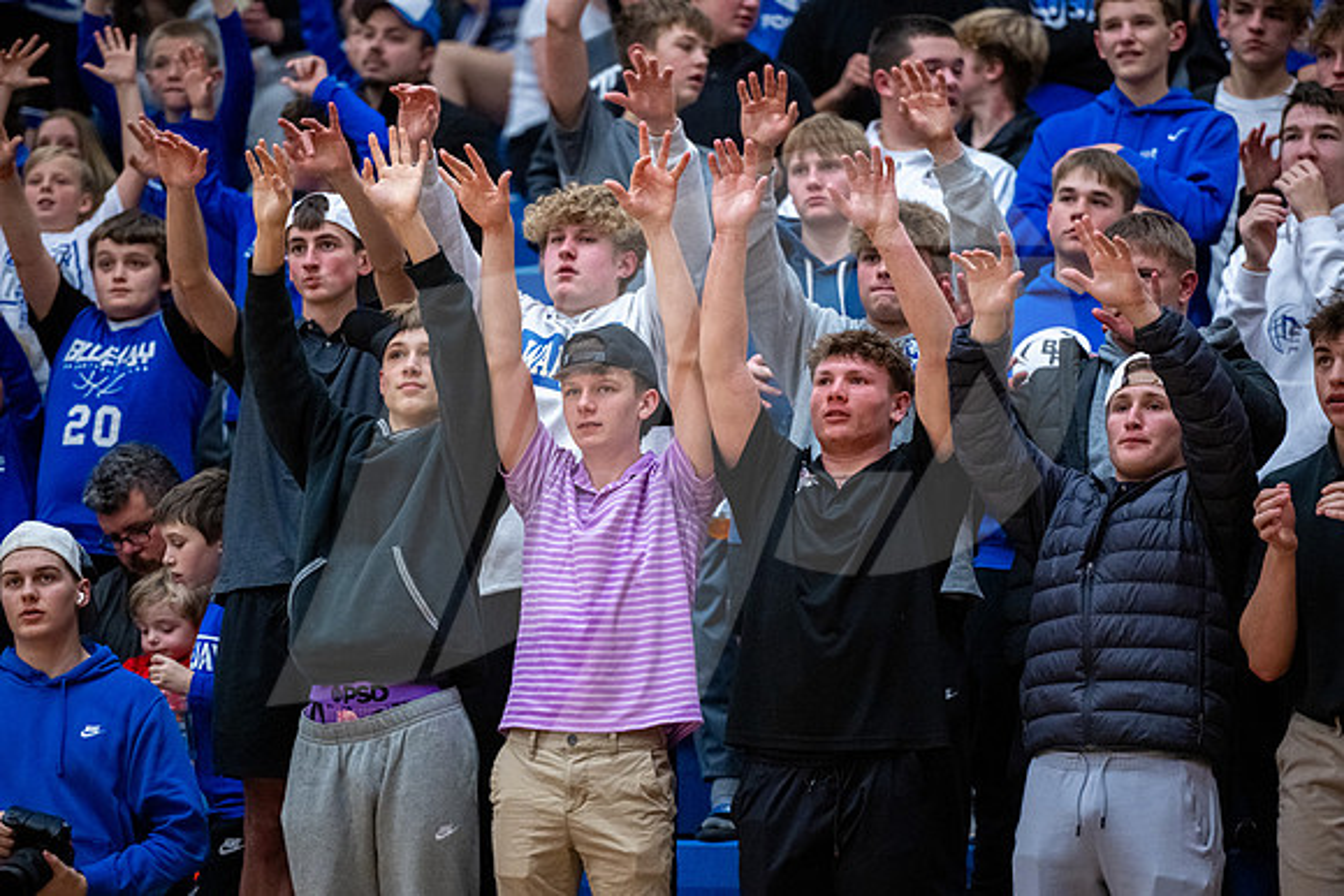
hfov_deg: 9.8
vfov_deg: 6.6
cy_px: 448
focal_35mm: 209
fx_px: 7805
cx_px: 672
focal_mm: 200
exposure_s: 1/800
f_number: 2.8
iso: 5000
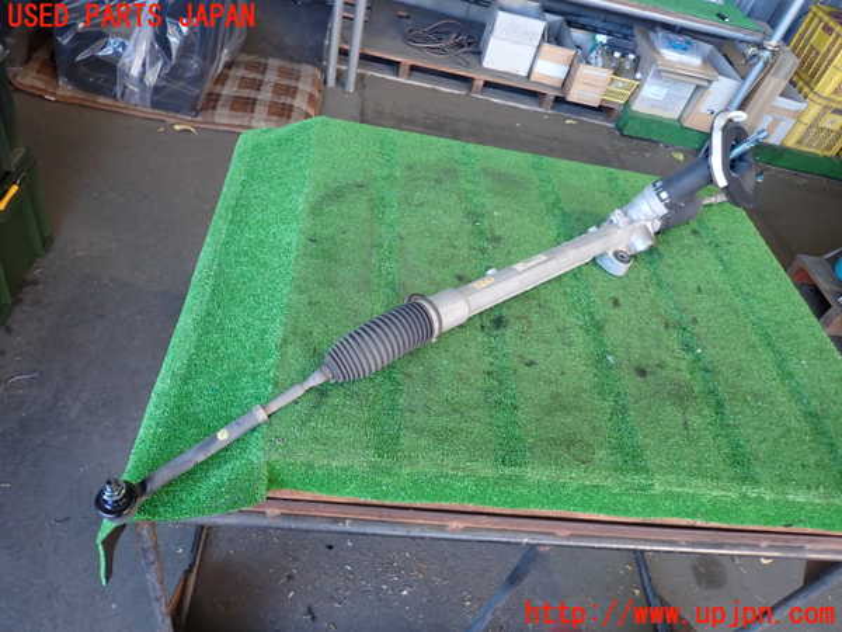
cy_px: 316
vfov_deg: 54.9
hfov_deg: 69.4
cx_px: 421
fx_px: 608
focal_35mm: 25
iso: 200
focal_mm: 4.5
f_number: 2
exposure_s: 1/60
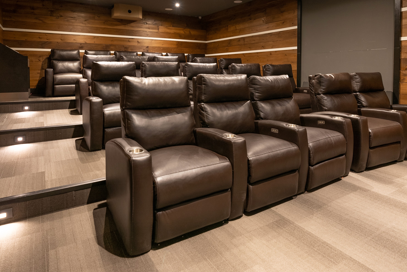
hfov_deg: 76.0
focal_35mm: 23
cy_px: 82
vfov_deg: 53.6
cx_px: 210
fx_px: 260
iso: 200
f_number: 5
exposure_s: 1.3
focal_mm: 16
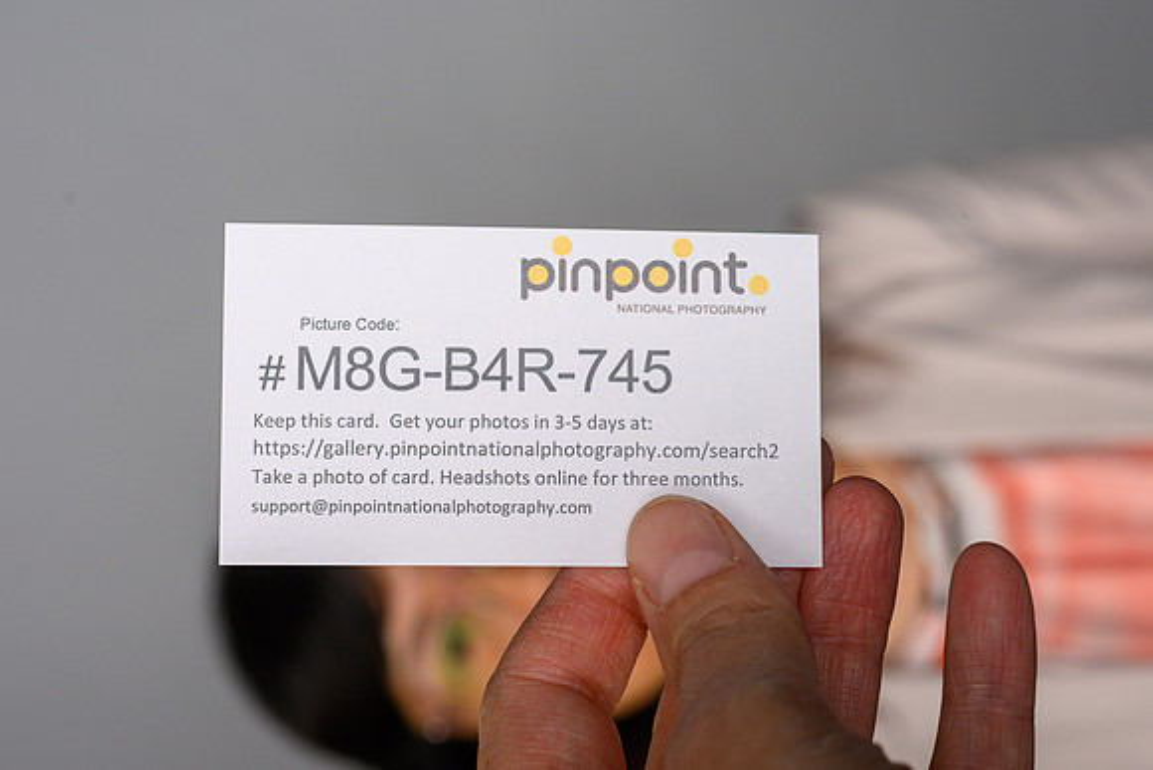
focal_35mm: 71
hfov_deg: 28.5
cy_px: 444
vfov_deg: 19.2
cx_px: 627
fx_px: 2272
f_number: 8
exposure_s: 1/200
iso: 200
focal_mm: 50
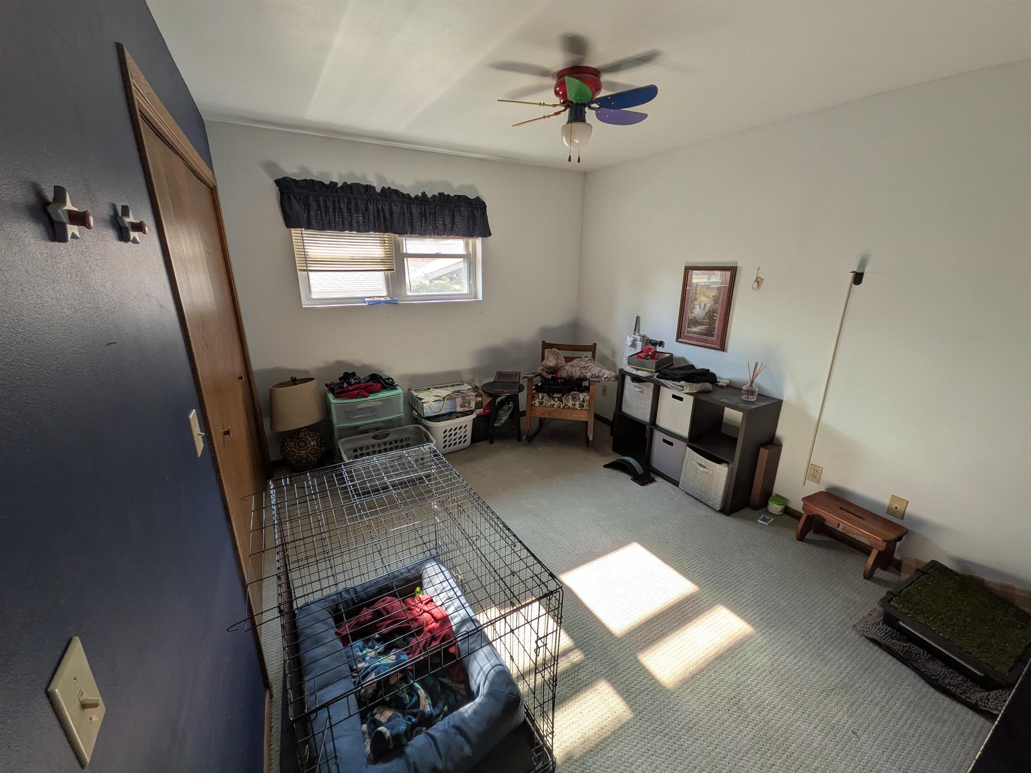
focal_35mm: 14
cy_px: 386
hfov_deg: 102.1
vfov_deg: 85.7
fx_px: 417
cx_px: 516
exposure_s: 1/68.4
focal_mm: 1.85
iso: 44
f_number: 2.2
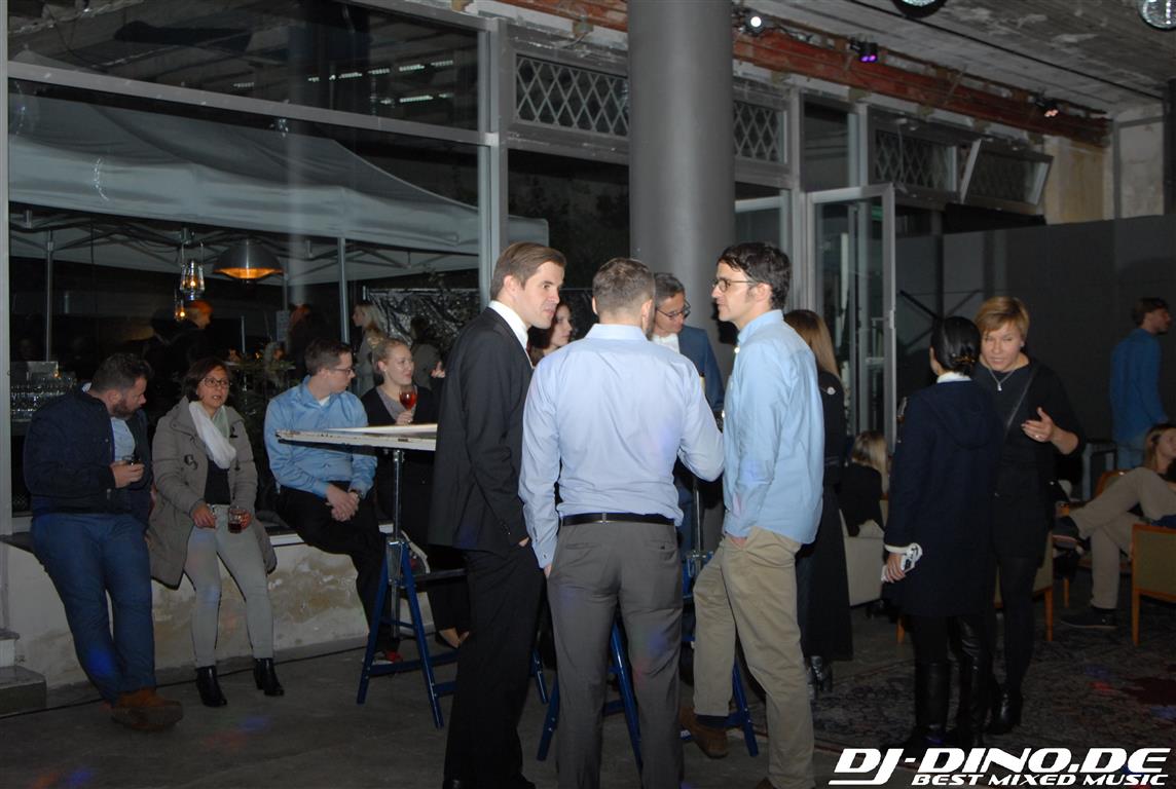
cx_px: 588
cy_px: 394
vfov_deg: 32.0
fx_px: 1375
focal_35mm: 42
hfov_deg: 46.3
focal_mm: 28
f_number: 5.6
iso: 400
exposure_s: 1/100
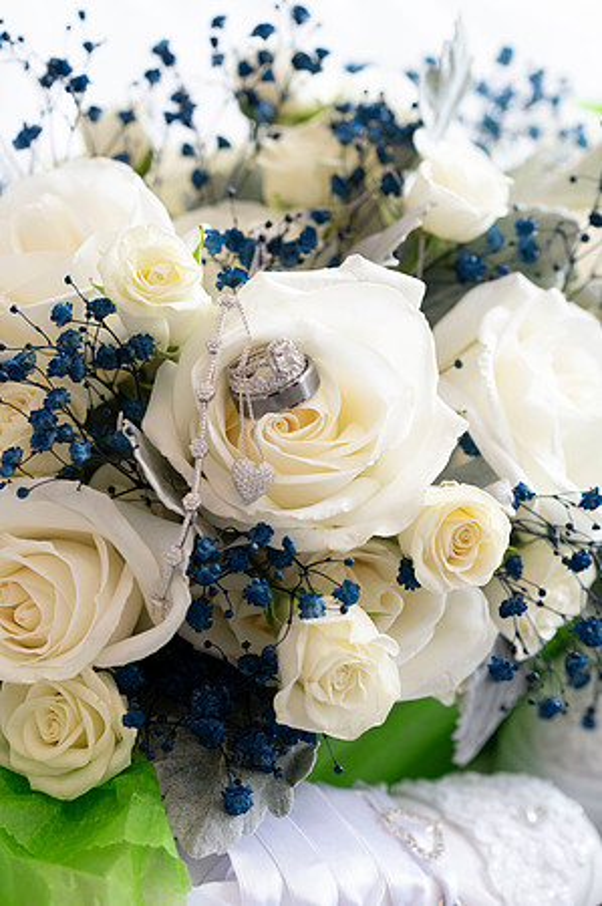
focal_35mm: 85
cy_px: 453
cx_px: 301
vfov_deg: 23.9
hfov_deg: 16.0
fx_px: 2137
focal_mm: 85
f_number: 4
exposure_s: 1/400
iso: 4000
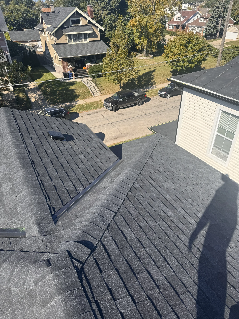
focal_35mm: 24
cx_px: 120
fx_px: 221
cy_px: 160
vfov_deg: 71.6
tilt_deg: -35.1
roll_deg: +1.6
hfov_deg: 56.8
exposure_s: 1/2604
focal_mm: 6.76
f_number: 1.78
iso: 80
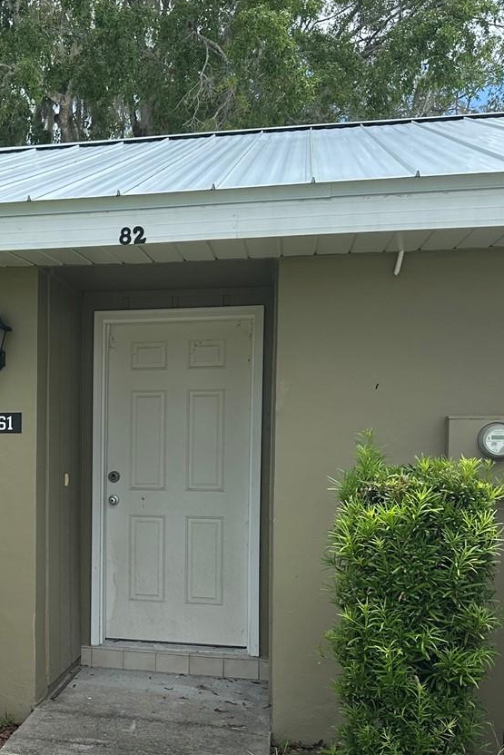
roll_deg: -1.6
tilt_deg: -1.9
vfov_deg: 40.8
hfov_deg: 26.7
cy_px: 478
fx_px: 1008
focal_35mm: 48
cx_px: 8
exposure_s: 1/1212
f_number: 1.78
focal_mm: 6.86
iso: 80
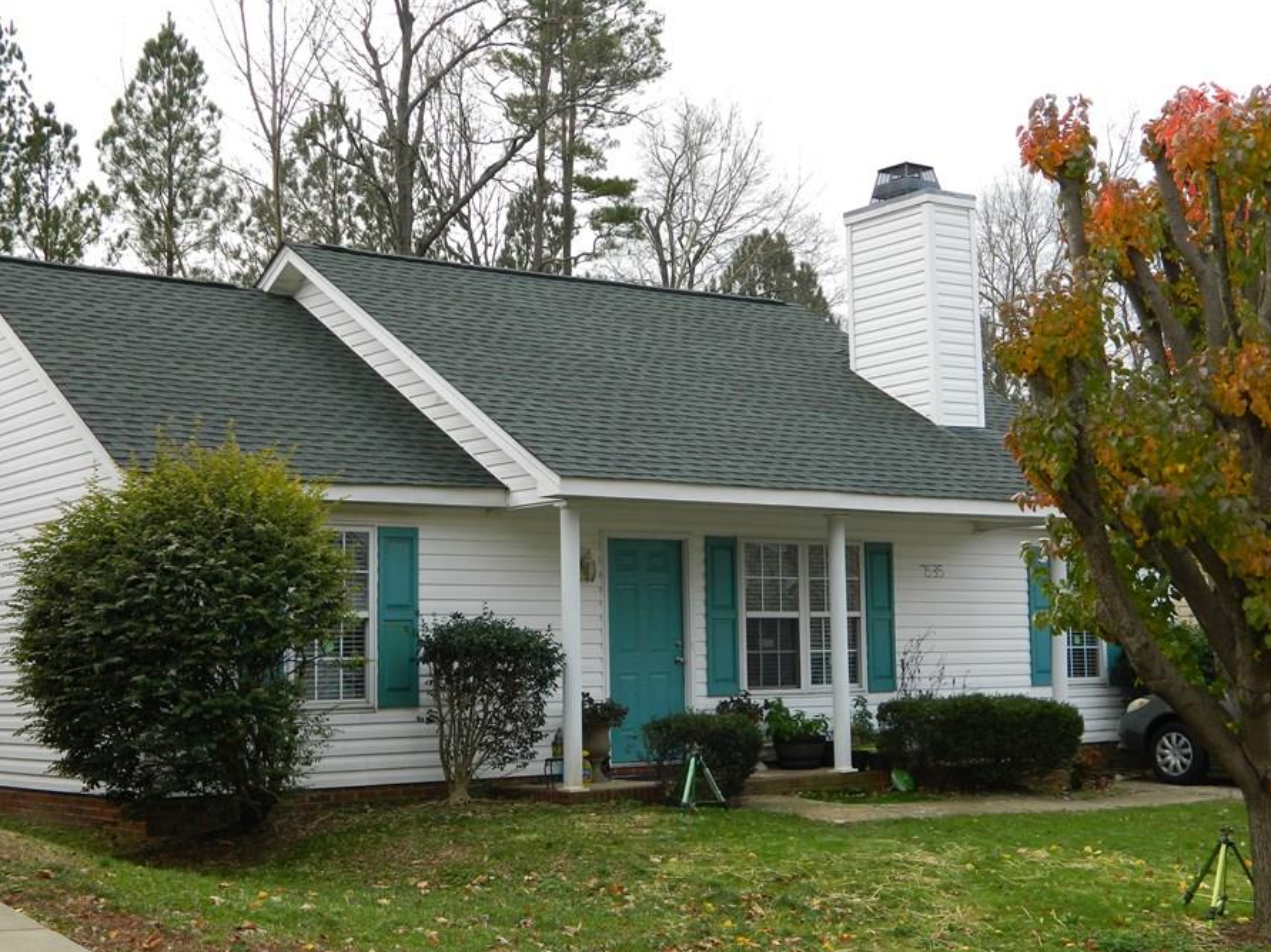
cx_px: 673
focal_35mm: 54
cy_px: 472
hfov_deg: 35.5
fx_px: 1982
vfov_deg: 27.0
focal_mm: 8.4
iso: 80
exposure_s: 1/160
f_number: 3.6
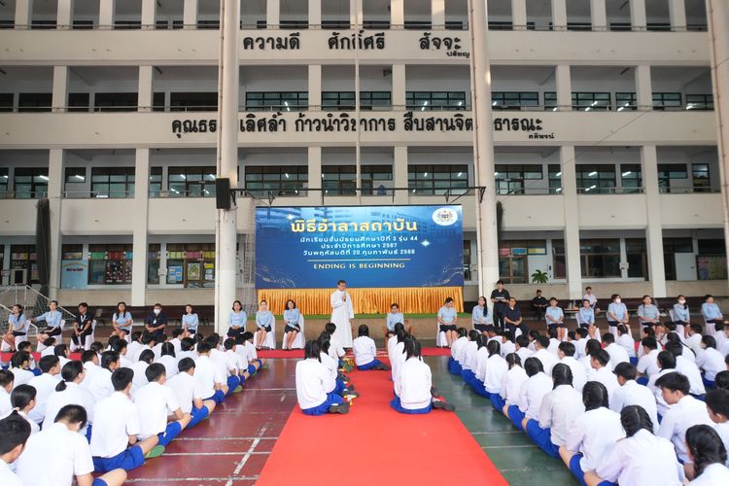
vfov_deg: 53.1
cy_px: 243
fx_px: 486
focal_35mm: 24
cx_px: 364
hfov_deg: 73.7
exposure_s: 1/40
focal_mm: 16
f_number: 9
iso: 1000
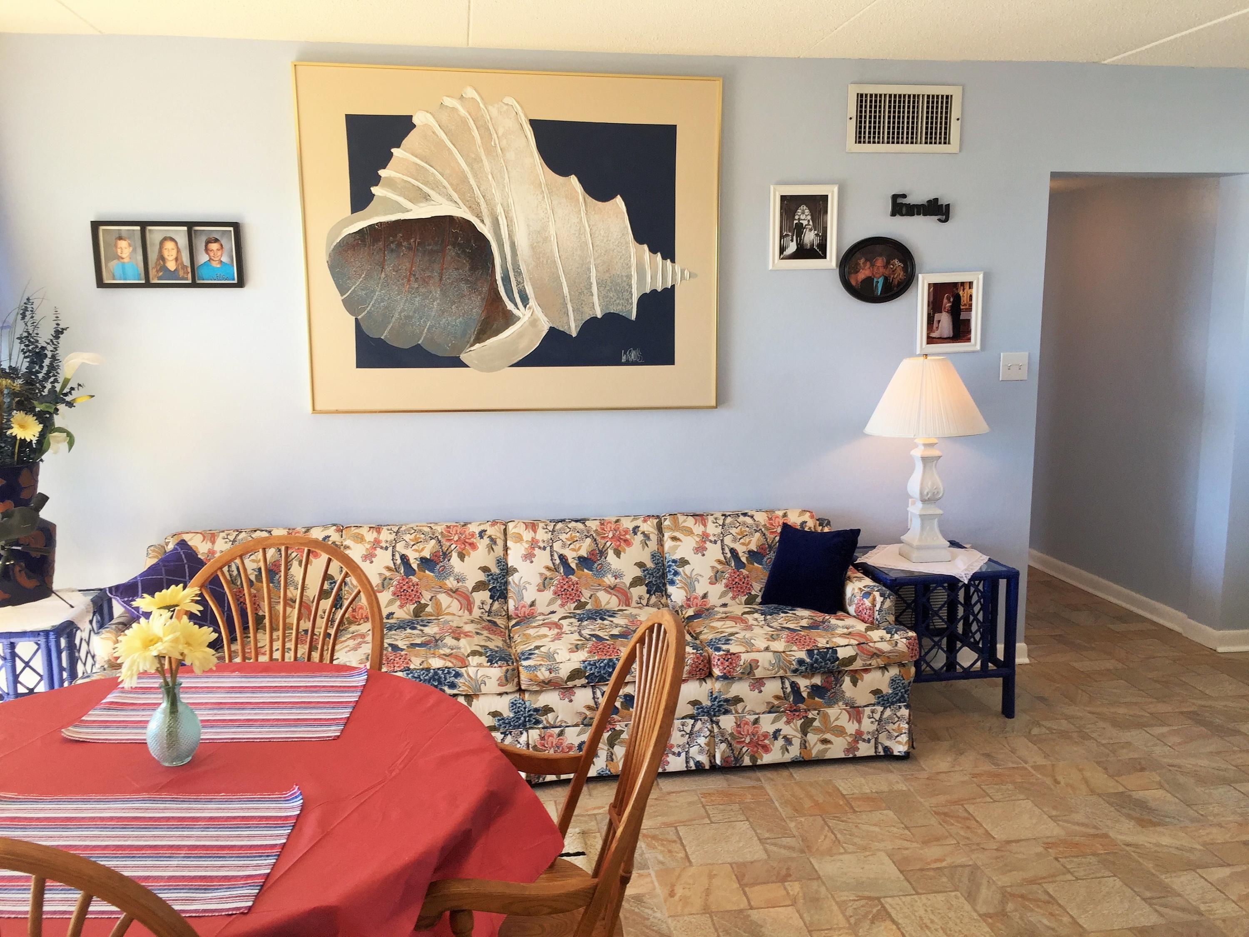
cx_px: 624
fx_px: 1046
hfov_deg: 61.7
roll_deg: +0.0
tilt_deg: -8.5
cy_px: 468
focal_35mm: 29
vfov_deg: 48.2
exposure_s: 1/120
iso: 32
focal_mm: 4.15
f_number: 2.2
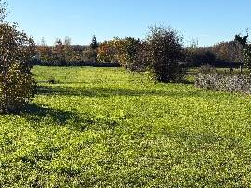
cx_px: 156
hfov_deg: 31.1
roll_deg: -0.1
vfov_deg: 23.6
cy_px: 118
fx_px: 450
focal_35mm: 62
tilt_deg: -7.6
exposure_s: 1/3125
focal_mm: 5.96
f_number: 1.6
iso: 50
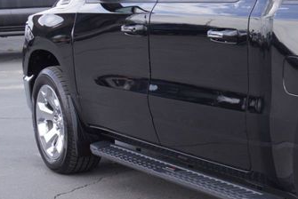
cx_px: 417
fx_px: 874
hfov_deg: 17.7
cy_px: 132
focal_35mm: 106
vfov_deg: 13.0
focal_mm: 23
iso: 100
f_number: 6.3
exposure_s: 1/125
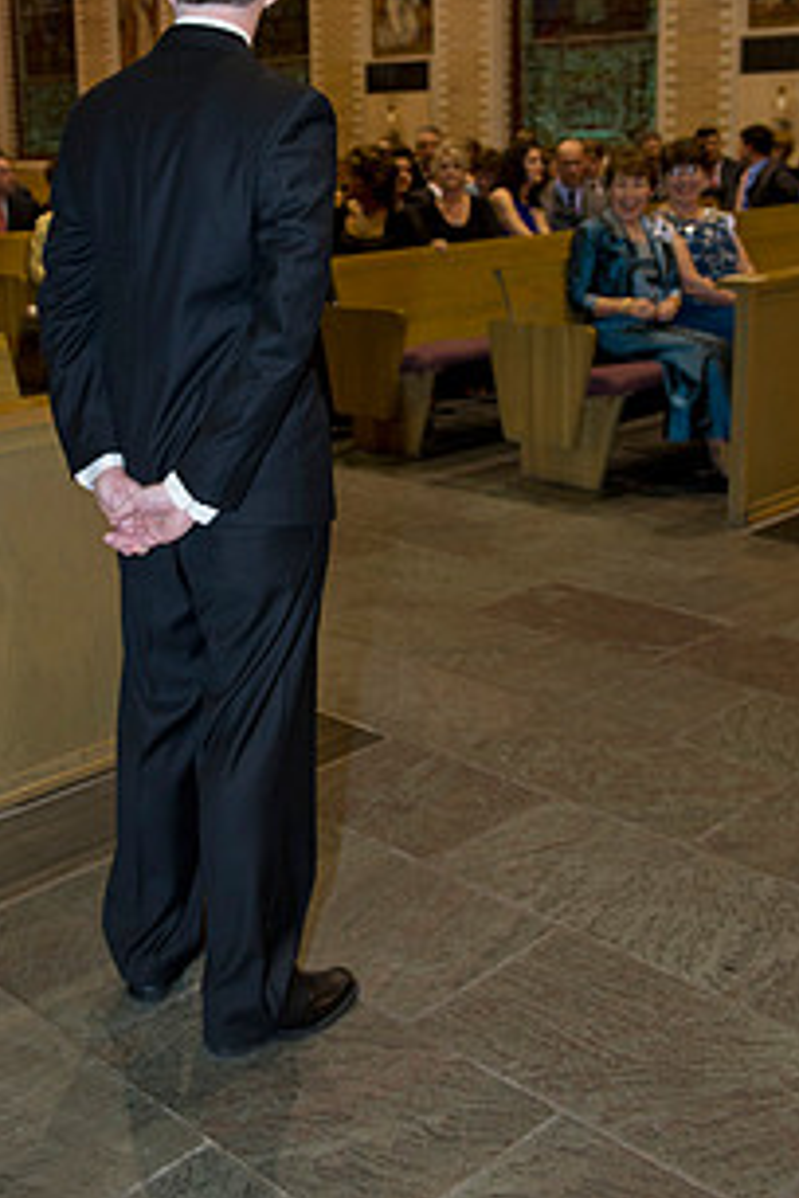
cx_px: 237
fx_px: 1565
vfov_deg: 41.4
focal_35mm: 47
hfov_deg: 28.4
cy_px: 399
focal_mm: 32
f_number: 4.5
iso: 1250
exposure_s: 1/60
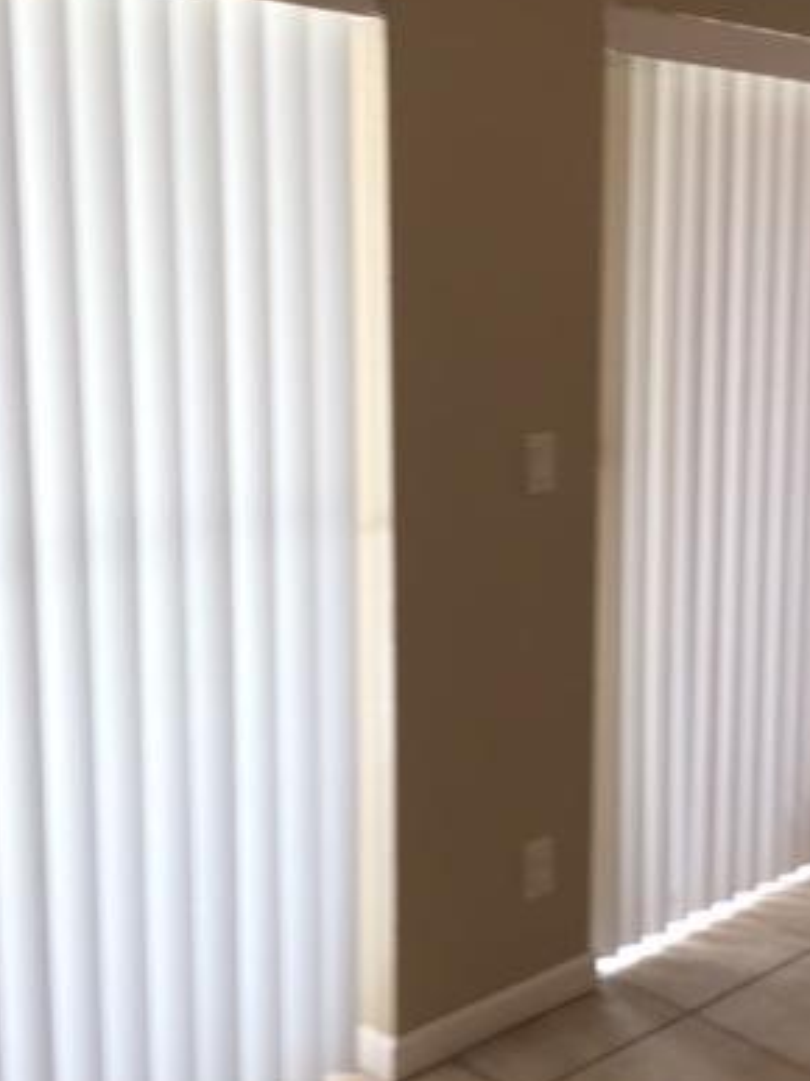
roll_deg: +1.6
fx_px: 1498
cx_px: 631
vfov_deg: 39.6
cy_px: 494
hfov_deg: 29.6
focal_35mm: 48
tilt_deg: -7.1
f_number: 2.2
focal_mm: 4.15
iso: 40
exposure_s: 1/60
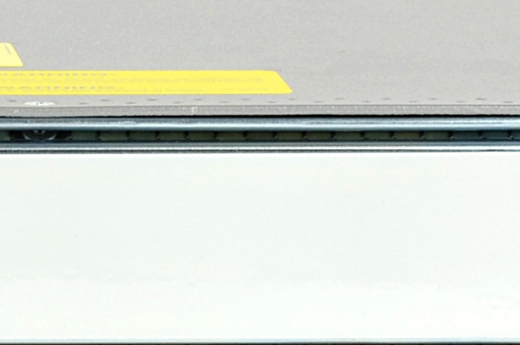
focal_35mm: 518
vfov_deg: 2.6
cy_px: 109
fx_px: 7468
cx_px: -321
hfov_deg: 4.0
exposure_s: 1/3
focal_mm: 48
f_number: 16
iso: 100
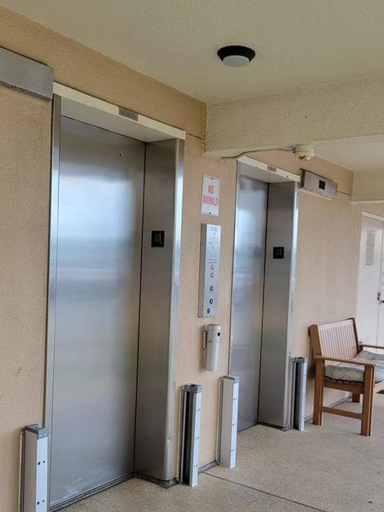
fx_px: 547
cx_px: 185
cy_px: 291
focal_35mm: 37
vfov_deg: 50.0
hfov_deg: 38.7
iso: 40
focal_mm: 5.4
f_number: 1.8
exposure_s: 1/373
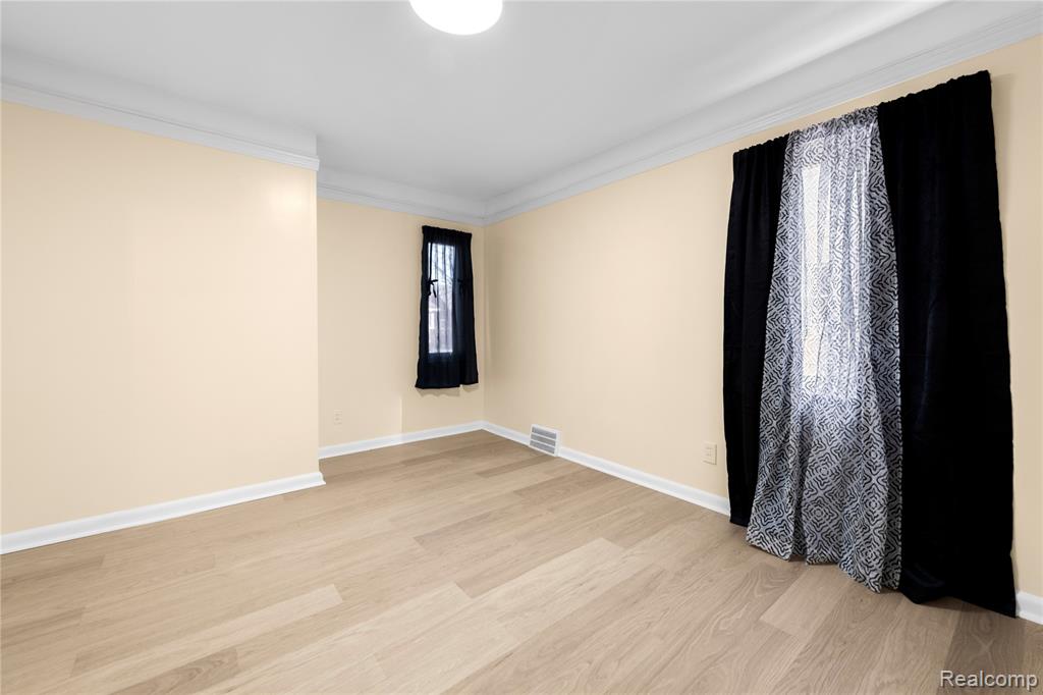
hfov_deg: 104.3
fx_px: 405
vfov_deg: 81.2
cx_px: 522
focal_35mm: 14
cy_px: 348
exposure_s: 1/4
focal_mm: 14
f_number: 10
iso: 500
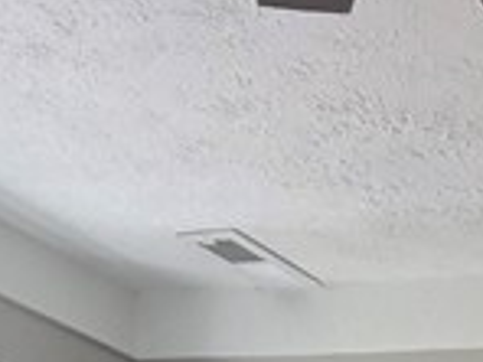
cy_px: 1125
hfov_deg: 18.0
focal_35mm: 90
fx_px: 1256
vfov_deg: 10.6
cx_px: 829
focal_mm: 2.2
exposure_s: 1/359
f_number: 2.2
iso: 200
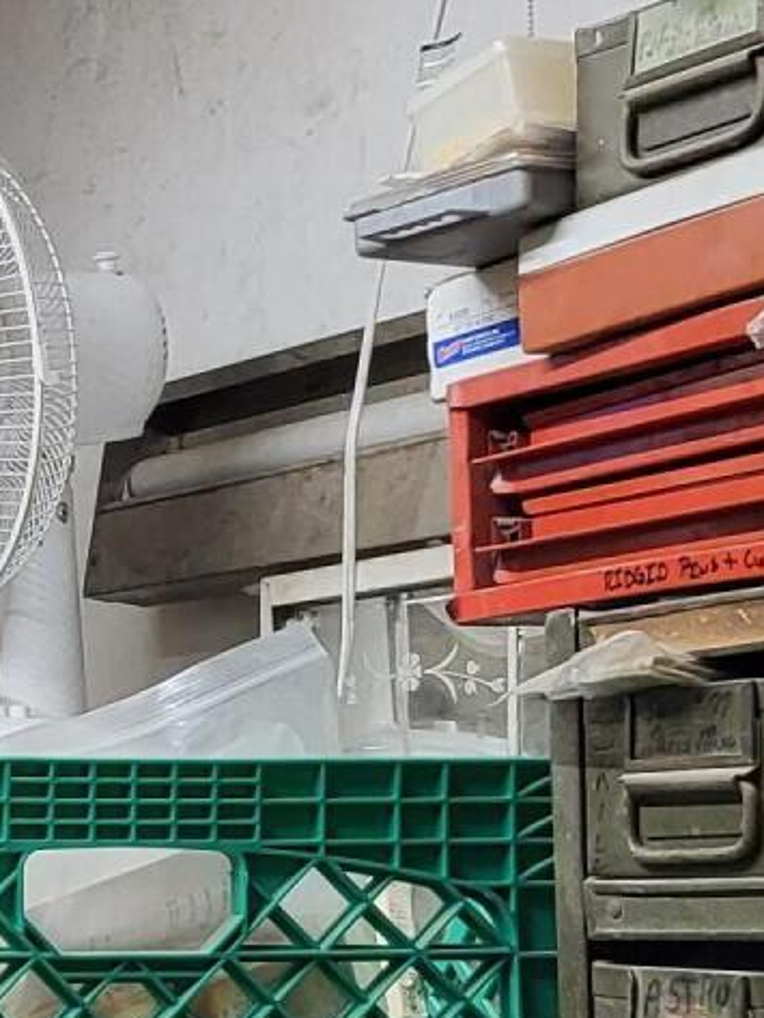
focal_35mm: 110
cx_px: -837
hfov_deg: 11.8
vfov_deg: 17.7
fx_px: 3236
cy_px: 842
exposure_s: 1/120
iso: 200
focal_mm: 5.4
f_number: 1.8
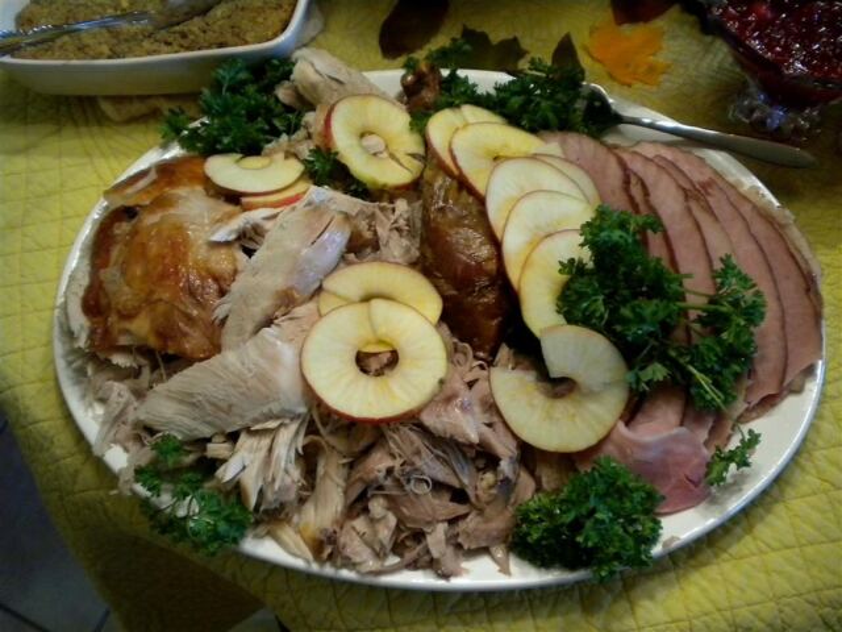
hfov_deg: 52.6
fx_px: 851
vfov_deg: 40.7
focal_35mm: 35
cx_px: 421
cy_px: 316
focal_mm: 6.3
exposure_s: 1/25.2
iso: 400
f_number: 3.1
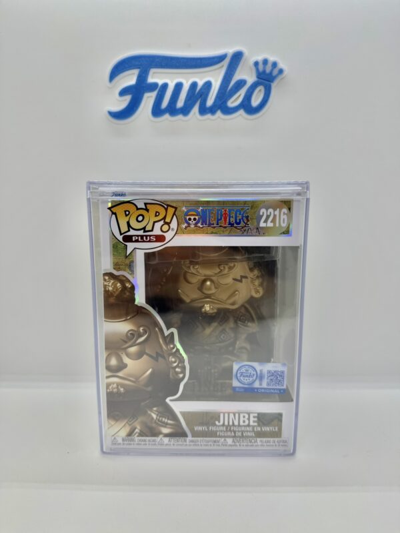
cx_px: 200
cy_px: 266
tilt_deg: -6.6
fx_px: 370
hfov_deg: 56.8
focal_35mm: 24
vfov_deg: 71.6
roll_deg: +0.4
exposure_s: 1/319
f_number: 1.78
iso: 80
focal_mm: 6.76
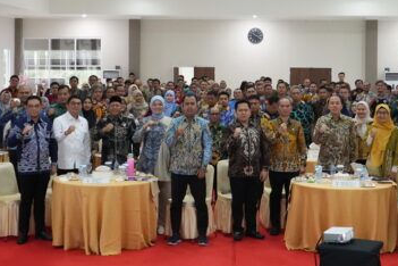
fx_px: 785
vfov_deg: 19.1
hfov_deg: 28.4
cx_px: 213
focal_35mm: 71
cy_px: 72
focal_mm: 29
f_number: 4.5
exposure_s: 1/80
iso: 6400
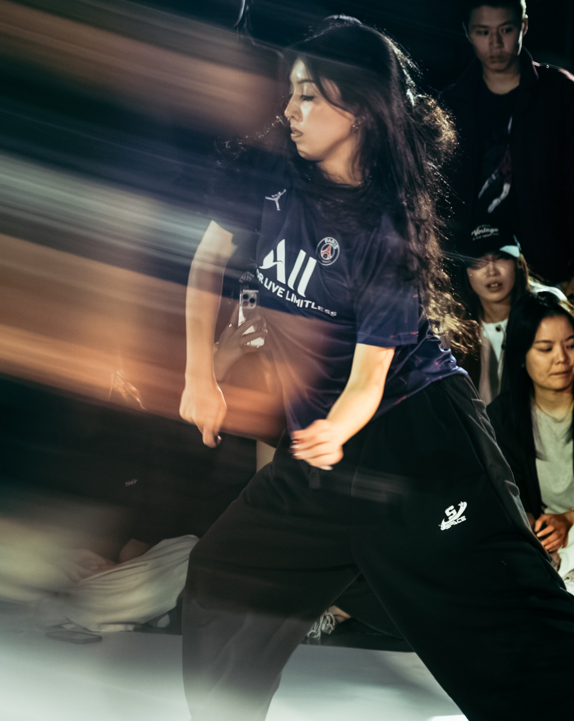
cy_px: 423
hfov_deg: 9.8
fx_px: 3344
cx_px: 460
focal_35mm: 157
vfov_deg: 12.3
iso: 3200
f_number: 2.8
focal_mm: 70
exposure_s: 1/320
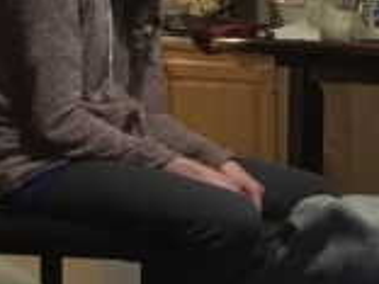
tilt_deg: -5.7
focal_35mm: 119
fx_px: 1303
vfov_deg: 12.4
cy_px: 211
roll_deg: -2.4
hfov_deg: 15.3
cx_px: 576
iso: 250
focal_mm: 4.15
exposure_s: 1/4
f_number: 2.2
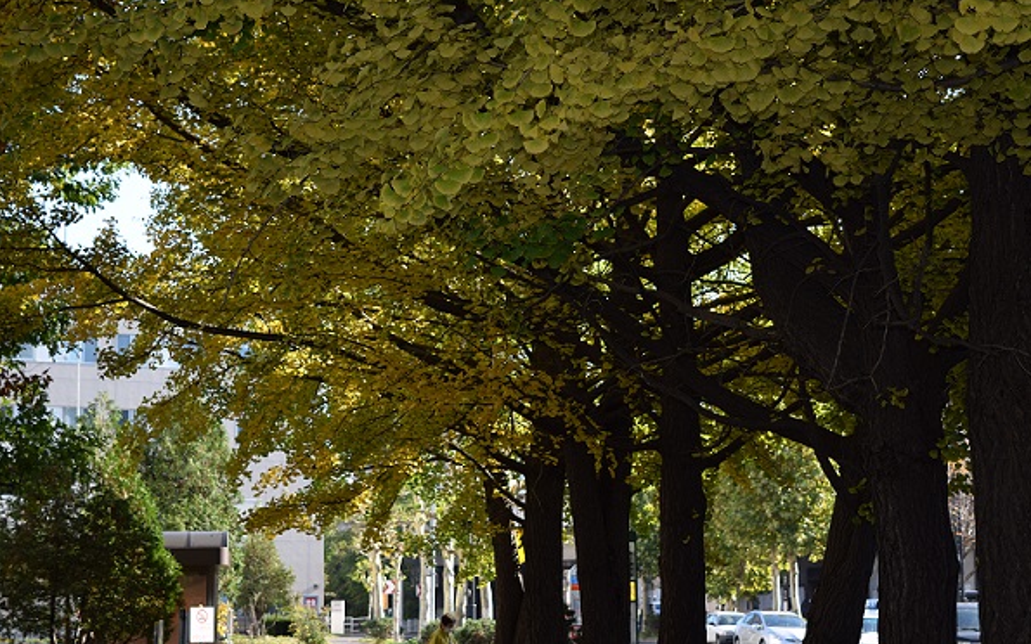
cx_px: 518
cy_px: 341
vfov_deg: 17.6
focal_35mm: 74
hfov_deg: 27.8
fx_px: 2079
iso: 110
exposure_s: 1/125
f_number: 5.6
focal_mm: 48
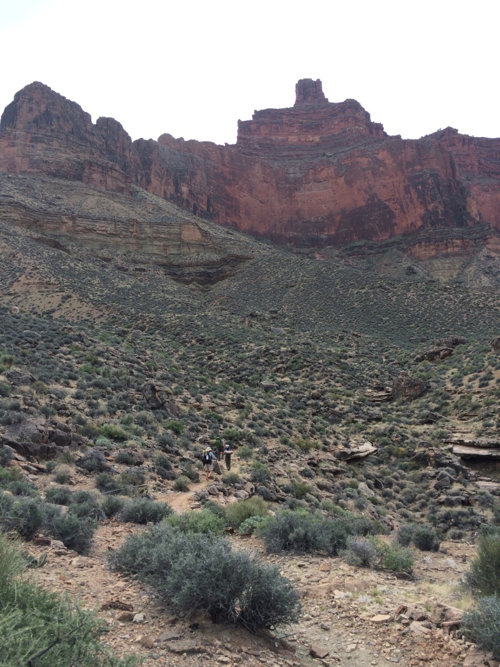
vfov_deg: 61.6
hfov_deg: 48.2
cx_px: 250
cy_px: 334
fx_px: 558
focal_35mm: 29
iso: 32
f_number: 2.2
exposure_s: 1/892
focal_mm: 4.15
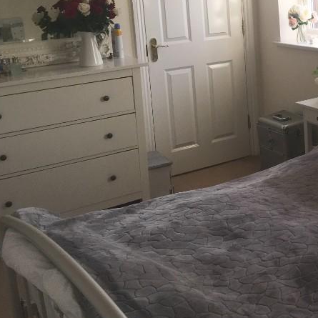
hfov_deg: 26.8
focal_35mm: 59
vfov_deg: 28.5
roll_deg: +1.9
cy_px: 65
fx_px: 613
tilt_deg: -8.9
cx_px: 346
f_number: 2.2
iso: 40
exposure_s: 1/100
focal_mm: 4.15
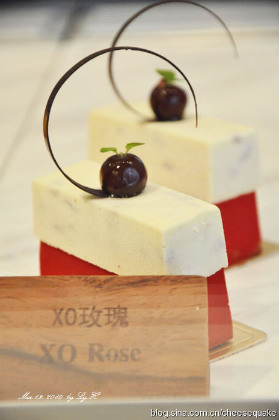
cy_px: 210
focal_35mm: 158
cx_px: 140
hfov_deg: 8.7
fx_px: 1838
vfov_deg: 13.1
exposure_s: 1/20
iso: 800
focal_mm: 105
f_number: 5.6
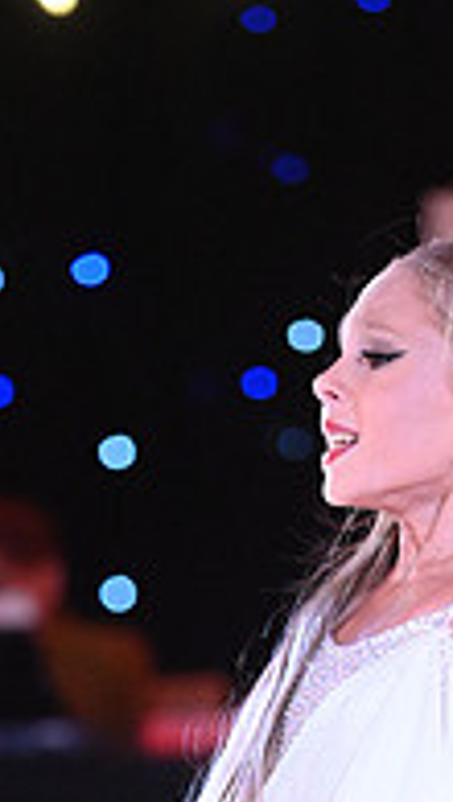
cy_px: 1160
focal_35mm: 576
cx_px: 266
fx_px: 12273
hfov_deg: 2.1
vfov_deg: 3.7
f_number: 5
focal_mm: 185
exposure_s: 1/400
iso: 6400
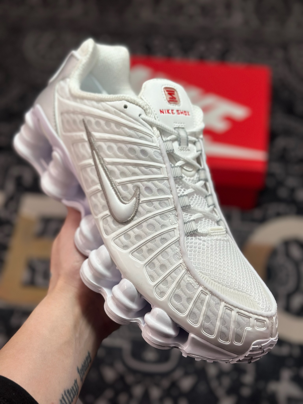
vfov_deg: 39.7
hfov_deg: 30.3
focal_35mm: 48
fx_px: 560
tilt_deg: -57.6
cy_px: 202
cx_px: 152
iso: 80
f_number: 1.78
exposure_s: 1/2203
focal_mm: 6.86
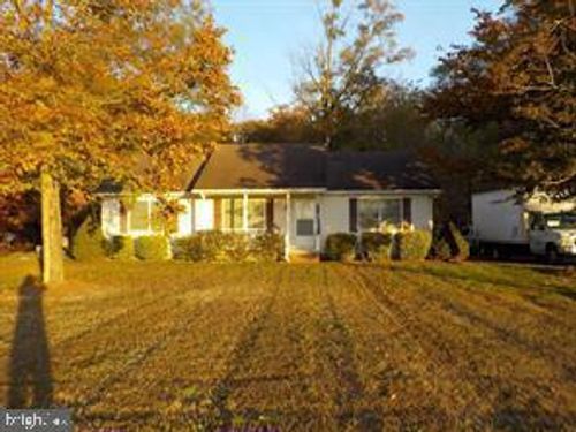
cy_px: 216
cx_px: 288
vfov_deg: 46.8
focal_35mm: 30
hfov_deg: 60.0
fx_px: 499
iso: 125
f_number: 3.3
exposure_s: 1/250
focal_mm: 4.1
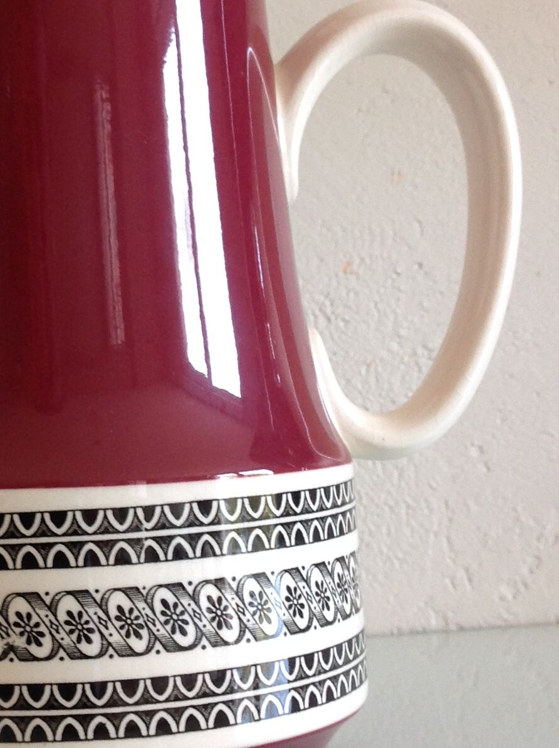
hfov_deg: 19.0
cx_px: 61
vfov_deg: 25.7
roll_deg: +3.9
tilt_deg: +2.9
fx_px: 1641
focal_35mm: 76
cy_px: 311
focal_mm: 4.28
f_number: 2.4
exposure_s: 1/15
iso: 100
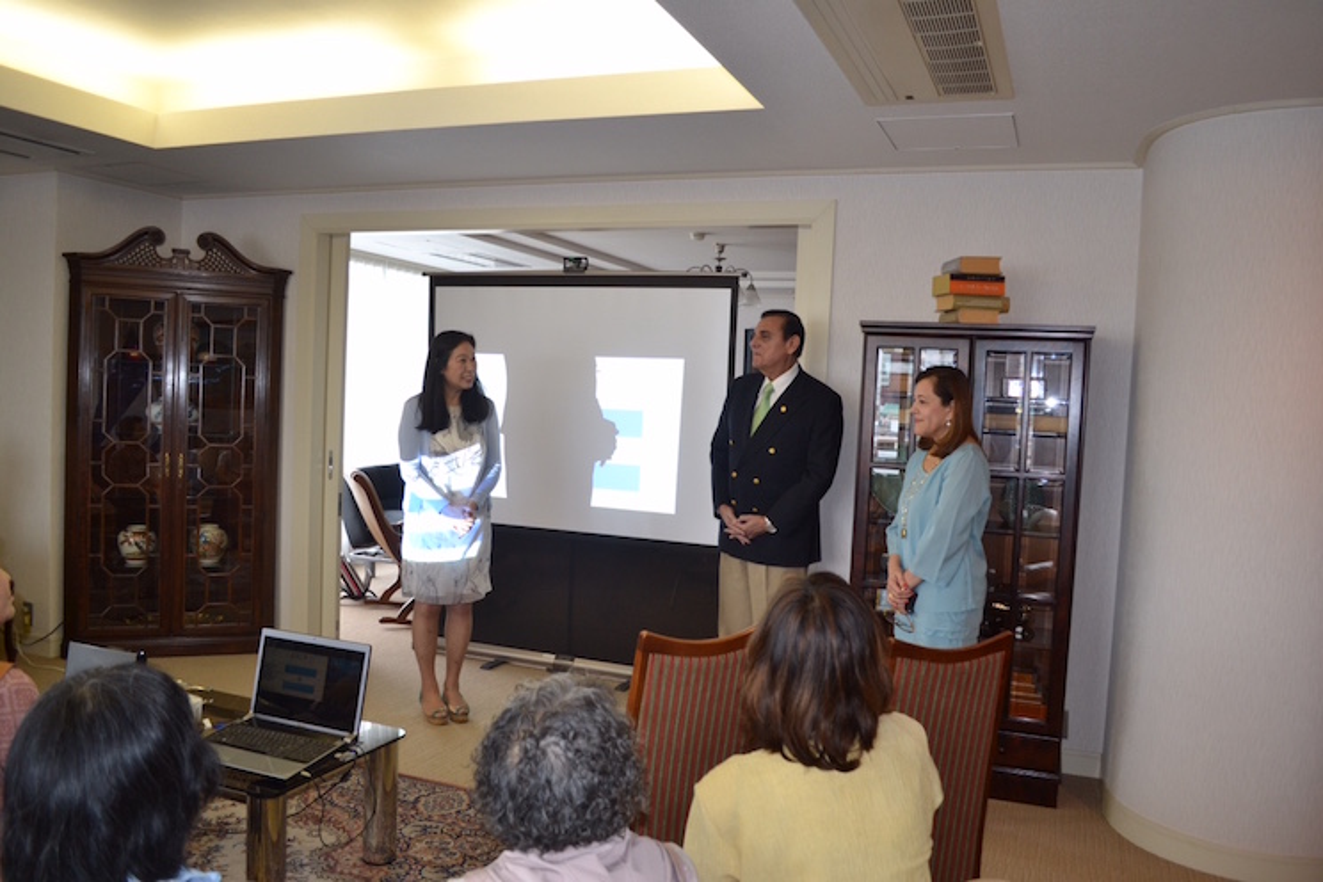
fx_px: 992
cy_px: 441
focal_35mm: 27
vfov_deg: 47.9
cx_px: 662
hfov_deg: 67.4
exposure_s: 1/60
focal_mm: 18
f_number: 3.5
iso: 500
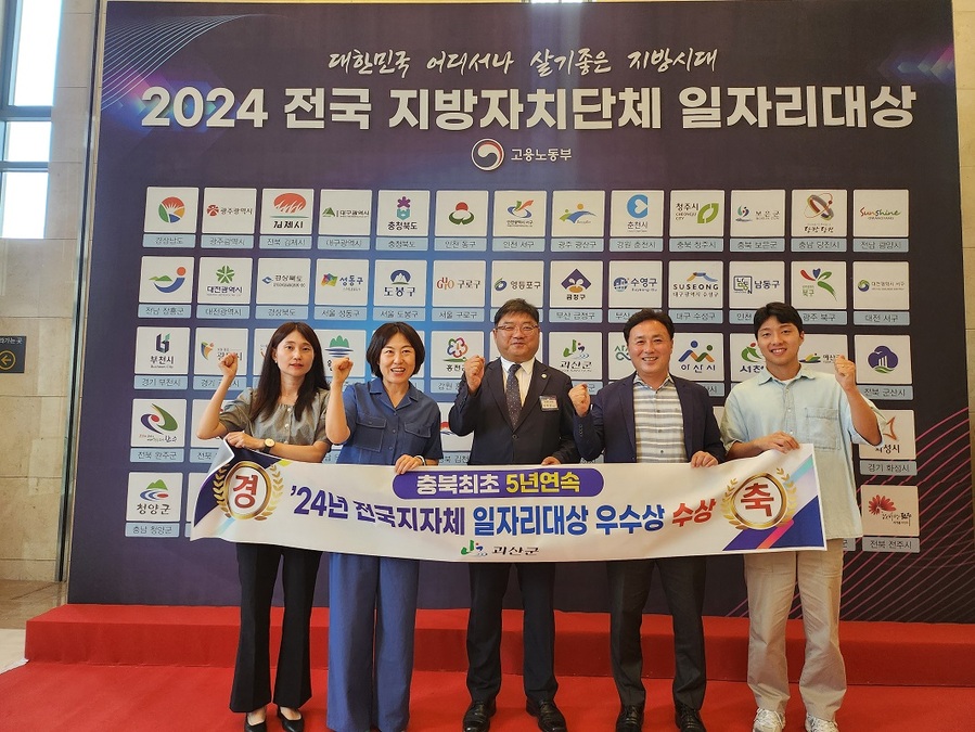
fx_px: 676
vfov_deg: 56.8
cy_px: 366
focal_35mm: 24
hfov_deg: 71.6
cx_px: 488
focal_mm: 5
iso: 250
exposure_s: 1/120
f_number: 1.8
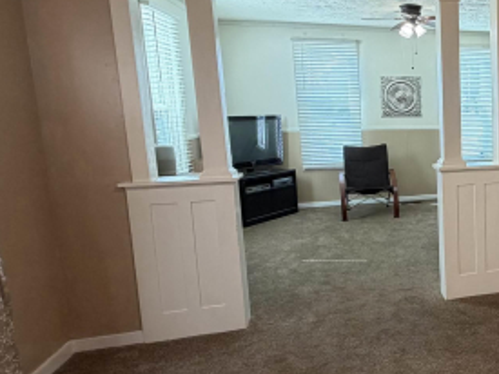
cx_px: 514
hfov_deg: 44.6
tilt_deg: -7.3
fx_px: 490
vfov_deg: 41.8
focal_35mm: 34
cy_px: 178
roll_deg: +1.0
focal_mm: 2.22
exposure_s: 1/60
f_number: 2.2
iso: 200
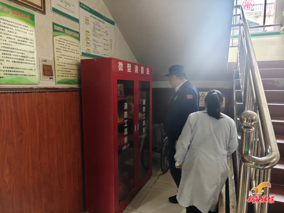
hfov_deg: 73.9
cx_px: 142
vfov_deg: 58.9
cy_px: 106
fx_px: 189
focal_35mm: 23
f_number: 1.6
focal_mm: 6.06
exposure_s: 1/40
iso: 2500
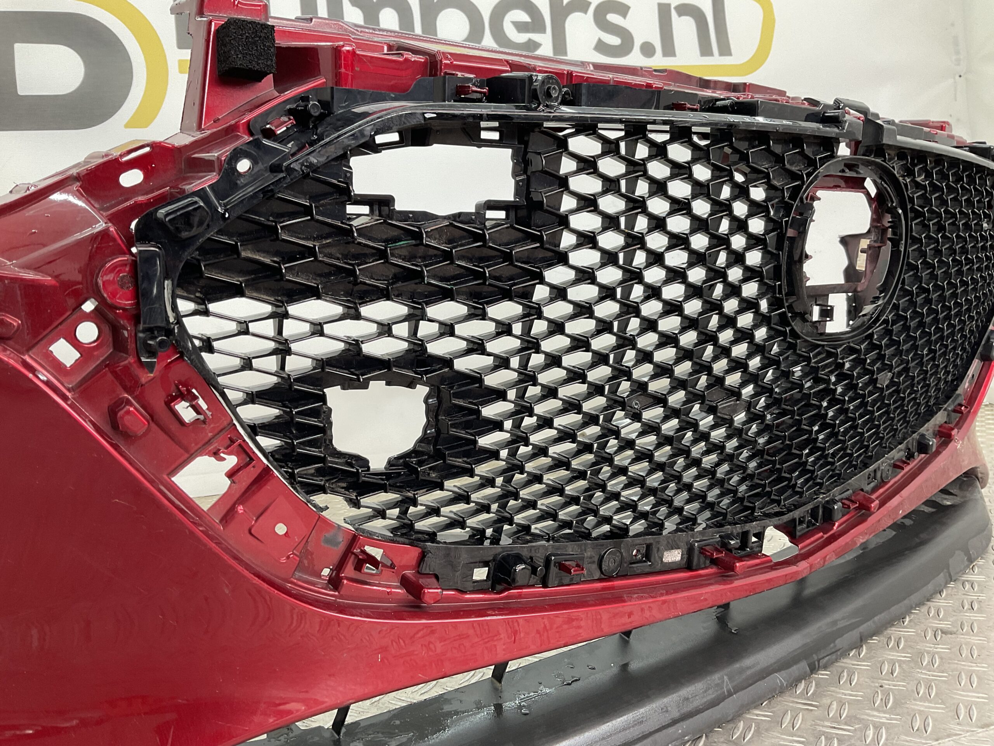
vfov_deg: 48.2
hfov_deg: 61.7
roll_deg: +2.6
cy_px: 373
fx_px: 833
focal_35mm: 29
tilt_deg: -5.4
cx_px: 497
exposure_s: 1/120
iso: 50
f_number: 1.8
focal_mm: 3
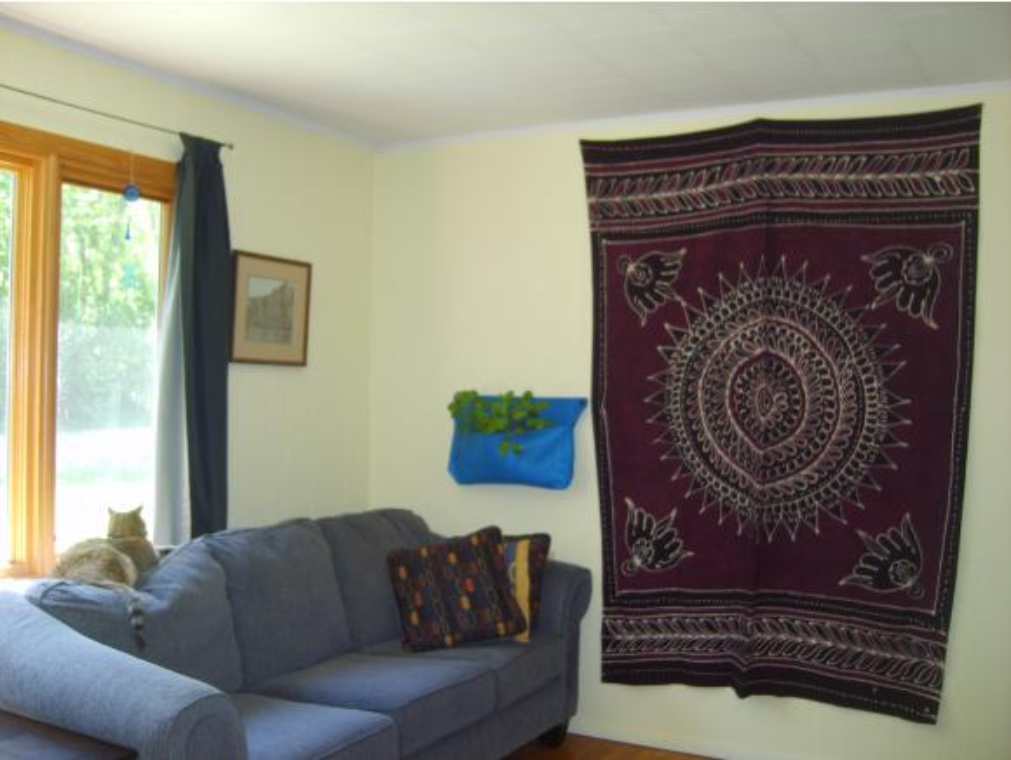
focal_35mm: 35
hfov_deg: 52.6
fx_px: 1023
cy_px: 380
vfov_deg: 40.8
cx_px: 506
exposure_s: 1/30
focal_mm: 7.4
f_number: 2.8
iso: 100
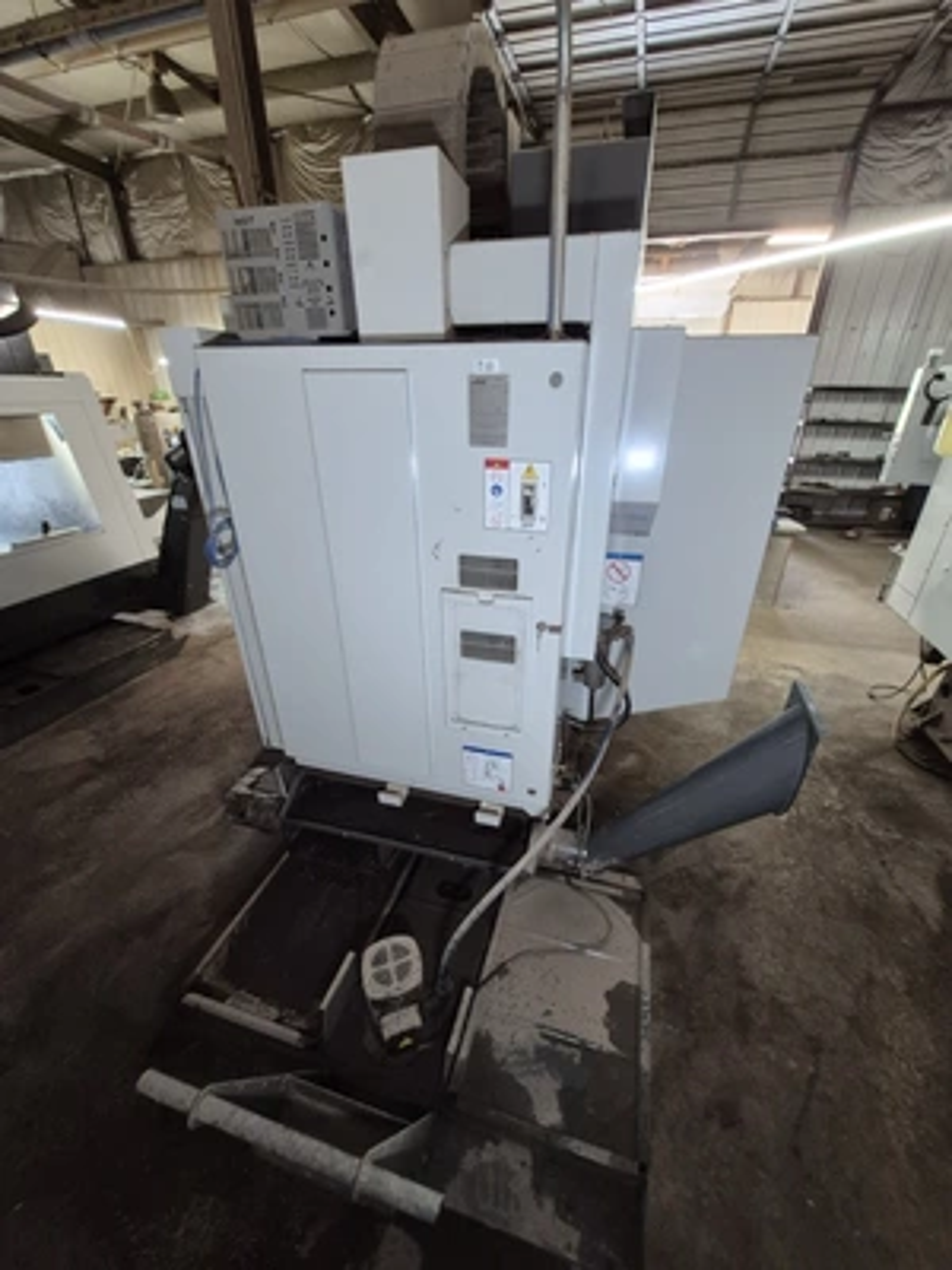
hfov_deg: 89.9
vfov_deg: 106.2
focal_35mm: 13
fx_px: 477
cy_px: 635
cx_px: 476
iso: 400
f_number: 2.2
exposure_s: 1/60
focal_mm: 1.74
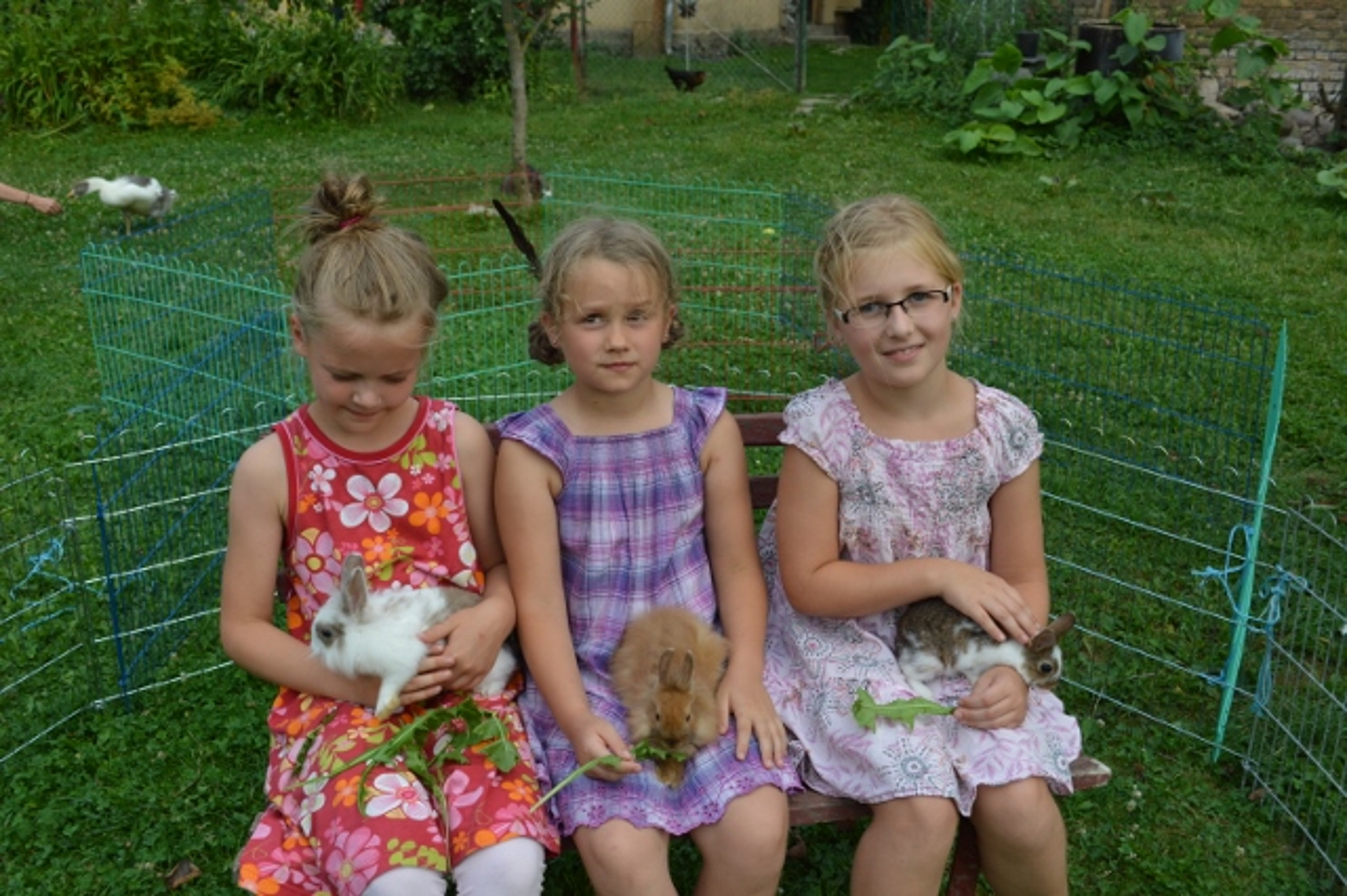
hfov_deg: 57.2
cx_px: 674
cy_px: 448
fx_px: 1234
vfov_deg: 39.9
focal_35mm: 33
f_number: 5.6
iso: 140
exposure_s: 1/125
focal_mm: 22
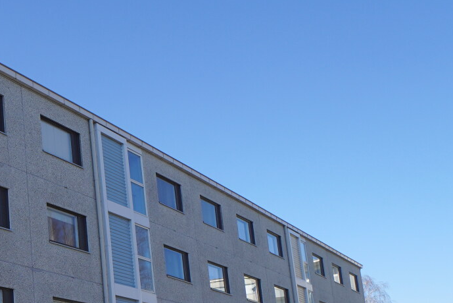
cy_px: 314
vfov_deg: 26.8
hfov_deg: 33.6
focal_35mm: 47
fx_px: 592
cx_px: -96
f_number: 4.5
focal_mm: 10
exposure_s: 1/500
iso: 100
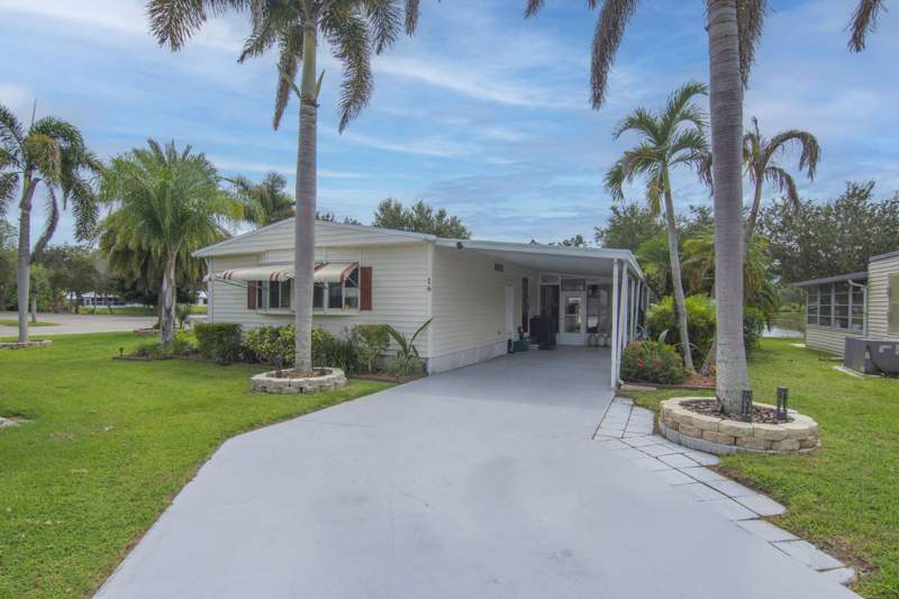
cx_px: 450
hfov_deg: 73.8
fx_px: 599
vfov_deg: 53.1
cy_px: 300
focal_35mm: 24
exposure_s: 1/250
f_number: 10
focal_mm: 16
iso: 100
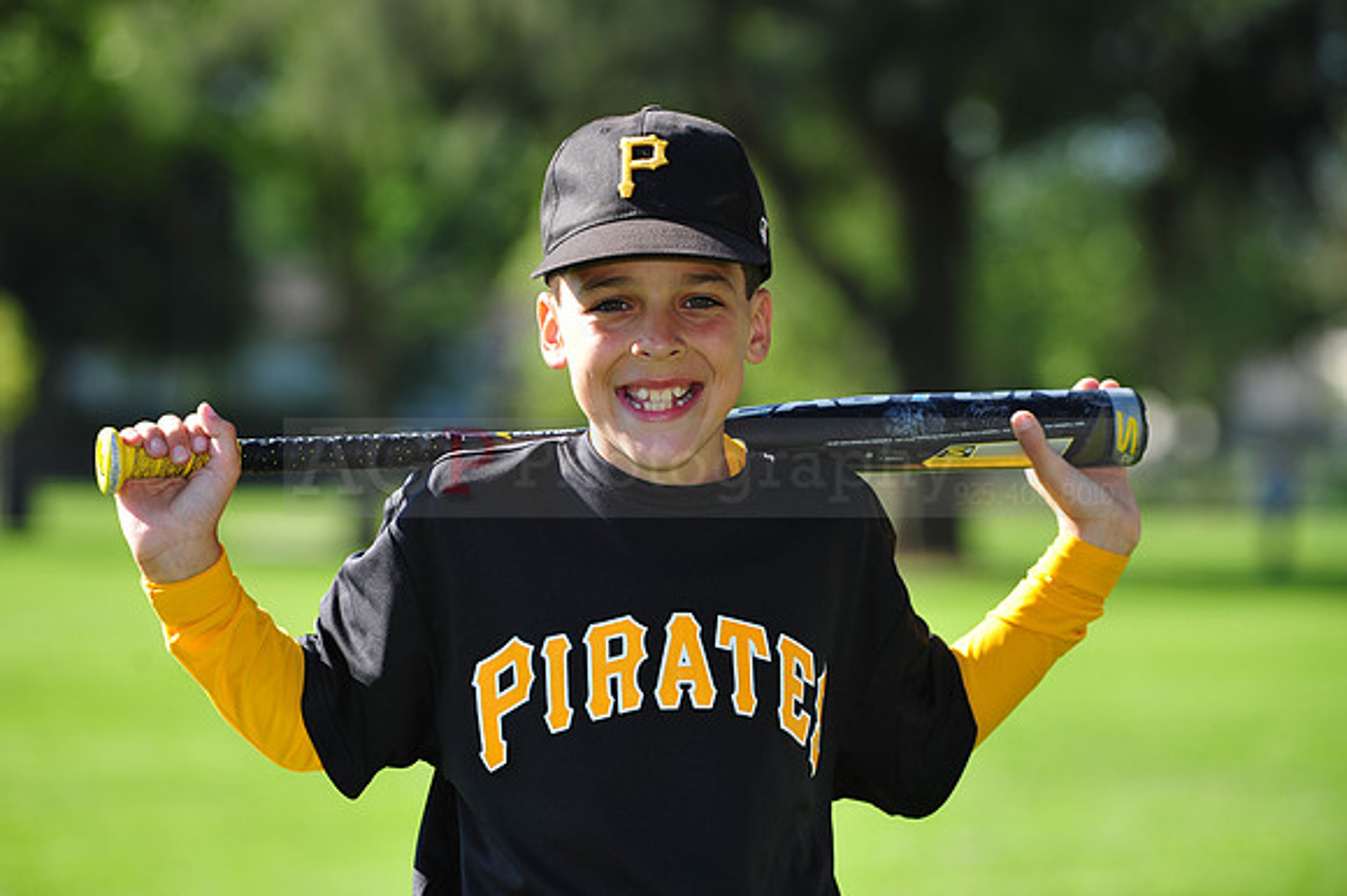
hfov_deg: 12.5
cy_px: 448
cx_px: 674
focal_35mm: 165
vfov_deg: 8.3
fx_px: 6170
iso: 200
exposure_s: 1/500
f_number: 5
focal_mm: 165
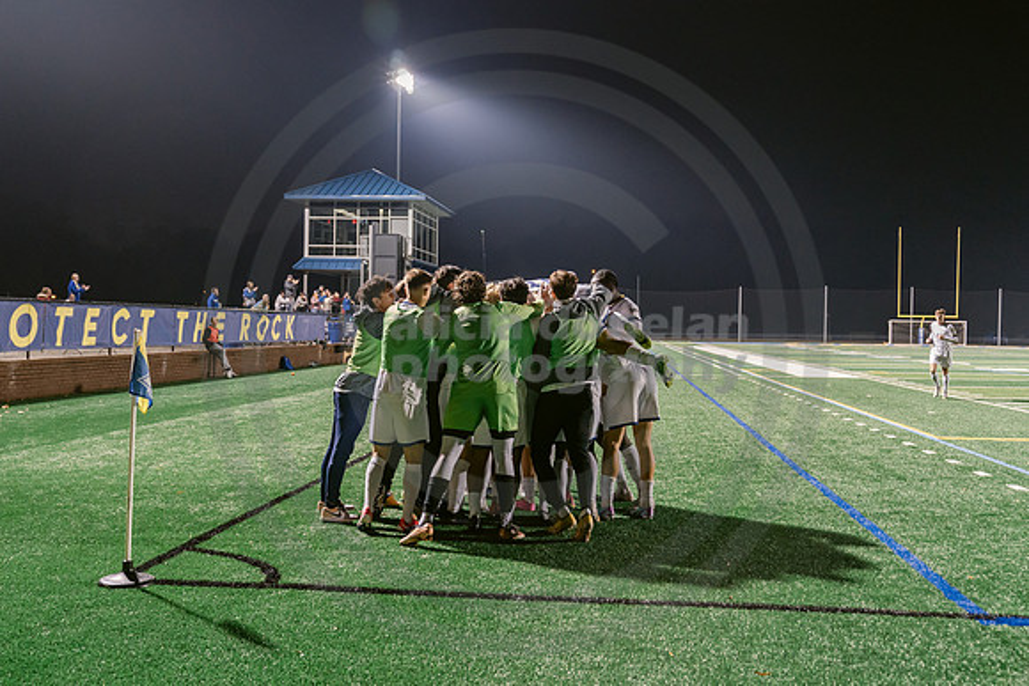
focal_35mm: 36
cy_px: 343
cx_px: 514
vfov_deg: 36.9
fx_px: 1029
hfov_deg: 53.1
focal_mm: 36
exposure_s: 1/80
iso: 2500
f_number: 4
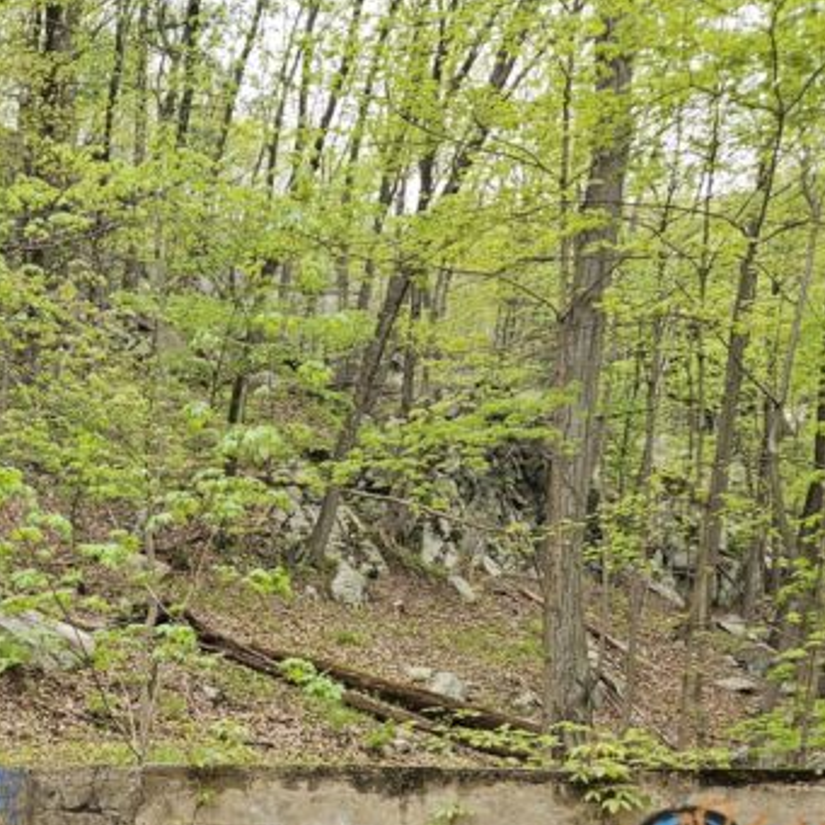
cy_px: 902
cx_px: 70
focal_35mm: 61
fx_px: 1645
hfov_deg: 27.1
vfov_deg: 26.1
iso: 25
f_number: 1.8
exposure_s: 1/132
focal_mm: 5.4
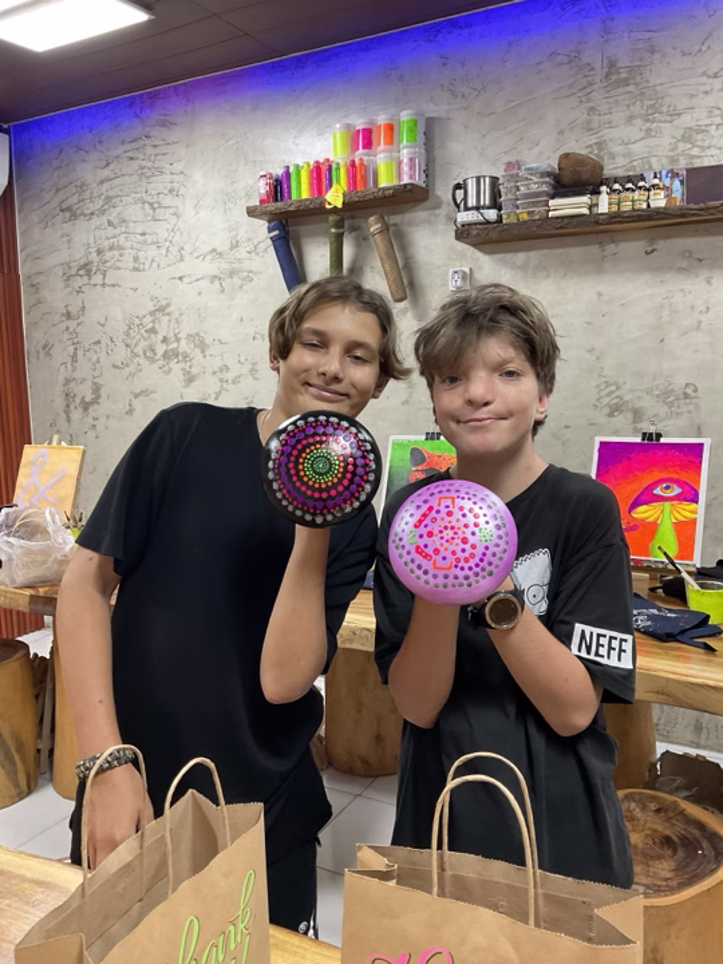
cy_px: 482
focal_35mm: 29
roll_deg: +0.6
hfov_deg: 48.2
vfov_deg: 61.7
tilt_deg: -8.0
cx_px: 362
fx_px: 808
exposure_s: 1/50
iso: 100
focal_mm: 3
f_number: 1.8
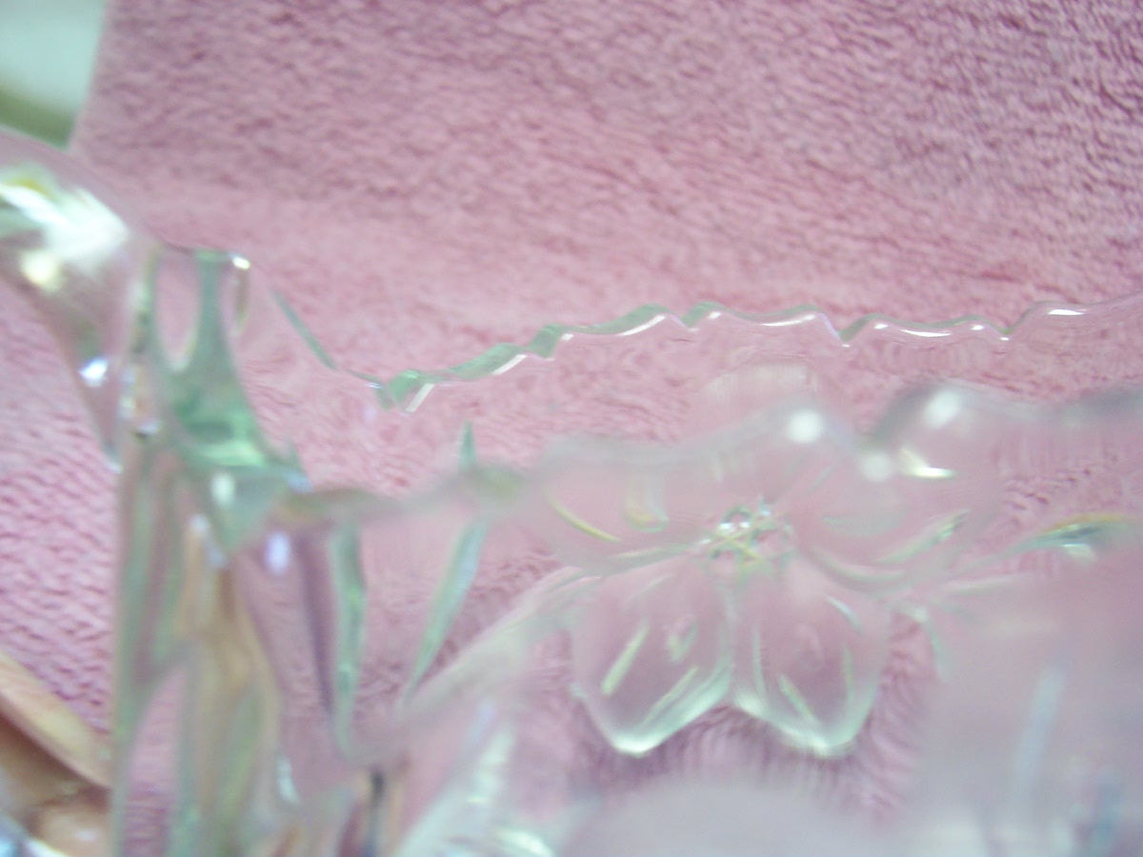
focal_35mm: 37
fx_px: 1222
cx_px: 572
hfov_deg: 50.1
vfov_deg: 38.7
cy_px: 428
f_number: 2.8
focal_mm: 5.6
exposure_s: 1/30
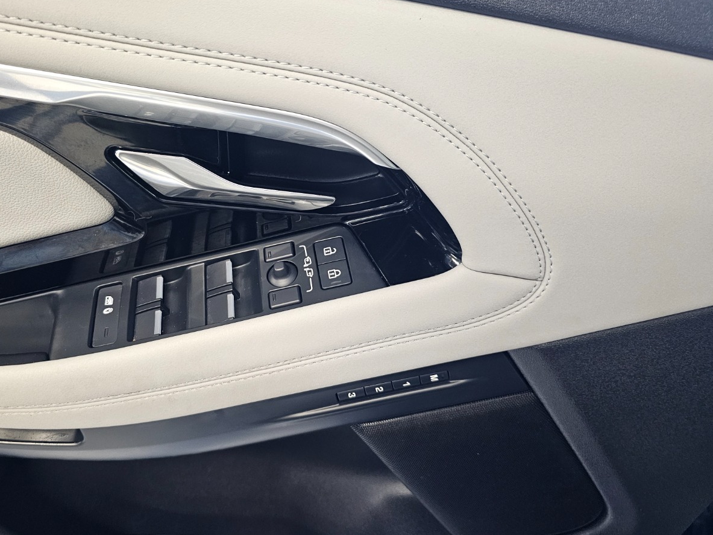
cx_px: 284
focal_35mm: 28
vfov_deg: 49.5
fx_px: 577
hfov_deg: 62.9
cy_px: 221
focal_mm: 6.3
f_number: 1.7
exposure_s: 1/60
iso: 640
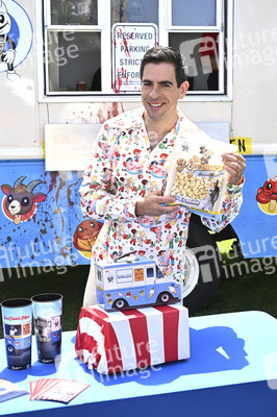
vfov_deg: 36.9
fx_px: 624
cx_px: 138
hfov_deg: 25.0
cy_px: 208
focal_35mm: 54
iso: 640
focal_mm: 54
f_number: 10
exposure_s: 1/320
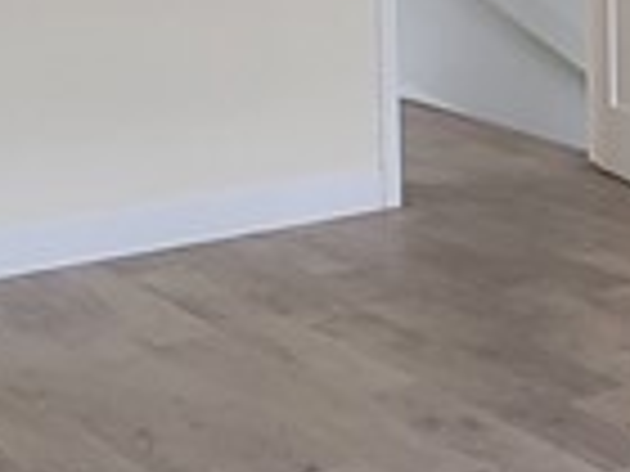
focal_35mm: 95
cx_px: 981
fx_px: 1729
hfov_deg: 18.1
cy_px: -117
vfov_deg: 15.0
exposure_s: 1/50
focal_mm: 2.2
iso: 200
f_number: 2.2
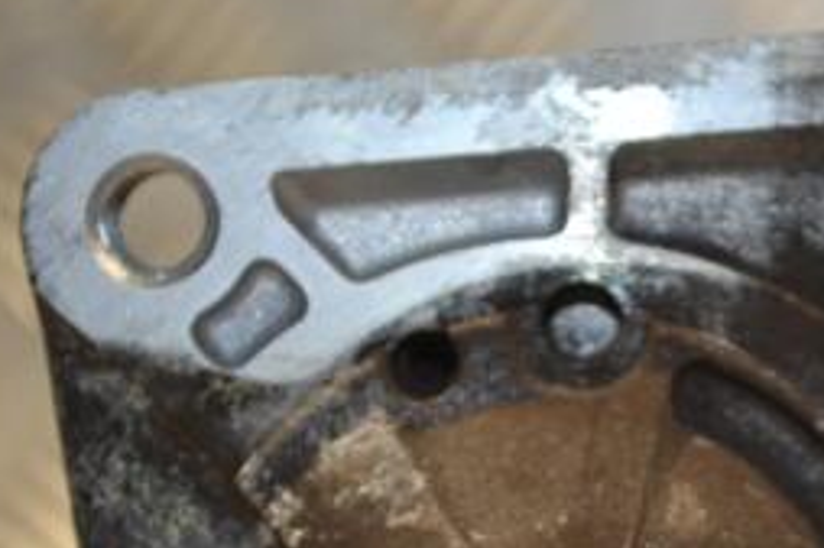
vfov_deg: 7.0
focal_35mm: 195
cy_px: 613
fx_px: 4464
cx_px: 736
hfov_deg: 10.5
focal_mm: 55
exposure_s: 1/60
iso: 400
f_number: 5.6
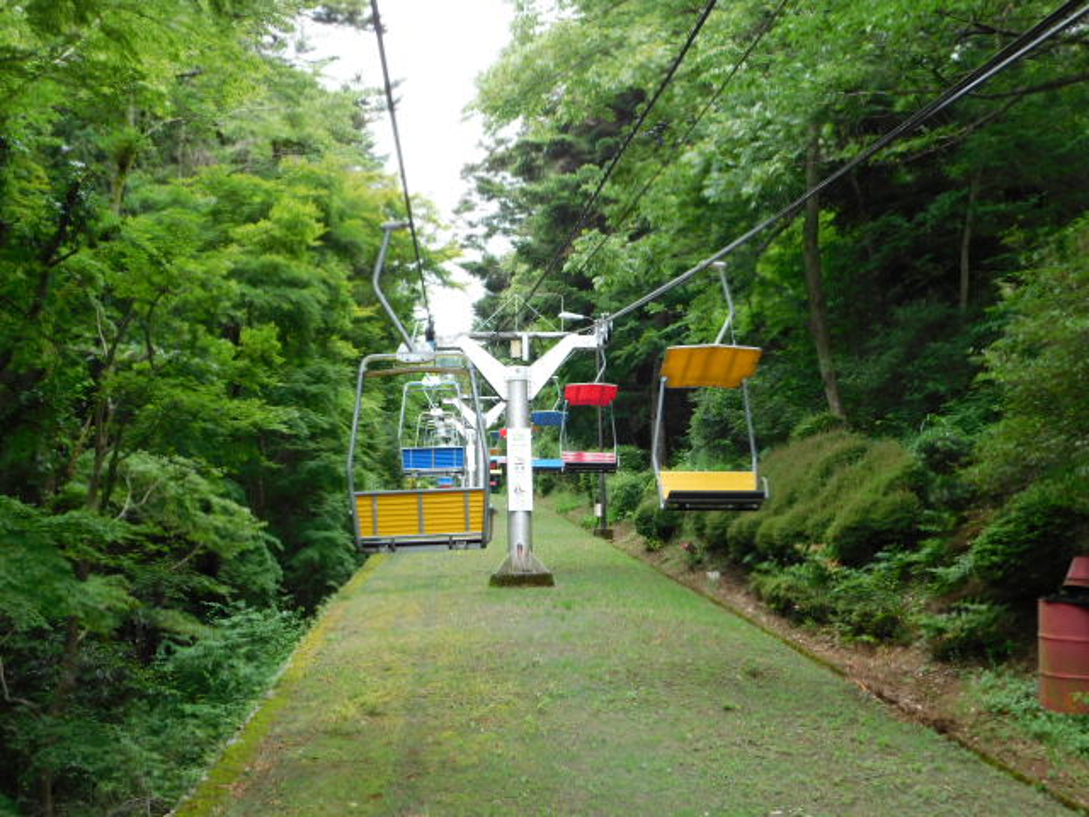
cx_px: 544
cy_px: 408
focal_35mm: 40
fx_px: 1258
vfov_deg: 36.0
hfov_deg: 46.8
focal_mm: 7.1
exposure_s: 1/80
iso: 125
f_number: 3.6
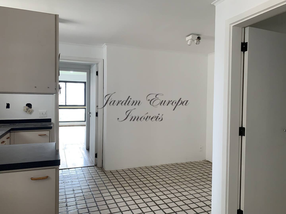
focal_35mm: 26
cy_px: 107
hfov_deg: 67.3
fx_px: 215
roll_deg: -0.3
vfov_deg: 53.1
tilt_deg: -3.3
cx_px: 143
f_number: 1.8
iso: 100
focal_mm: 4.25
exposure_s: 1/121
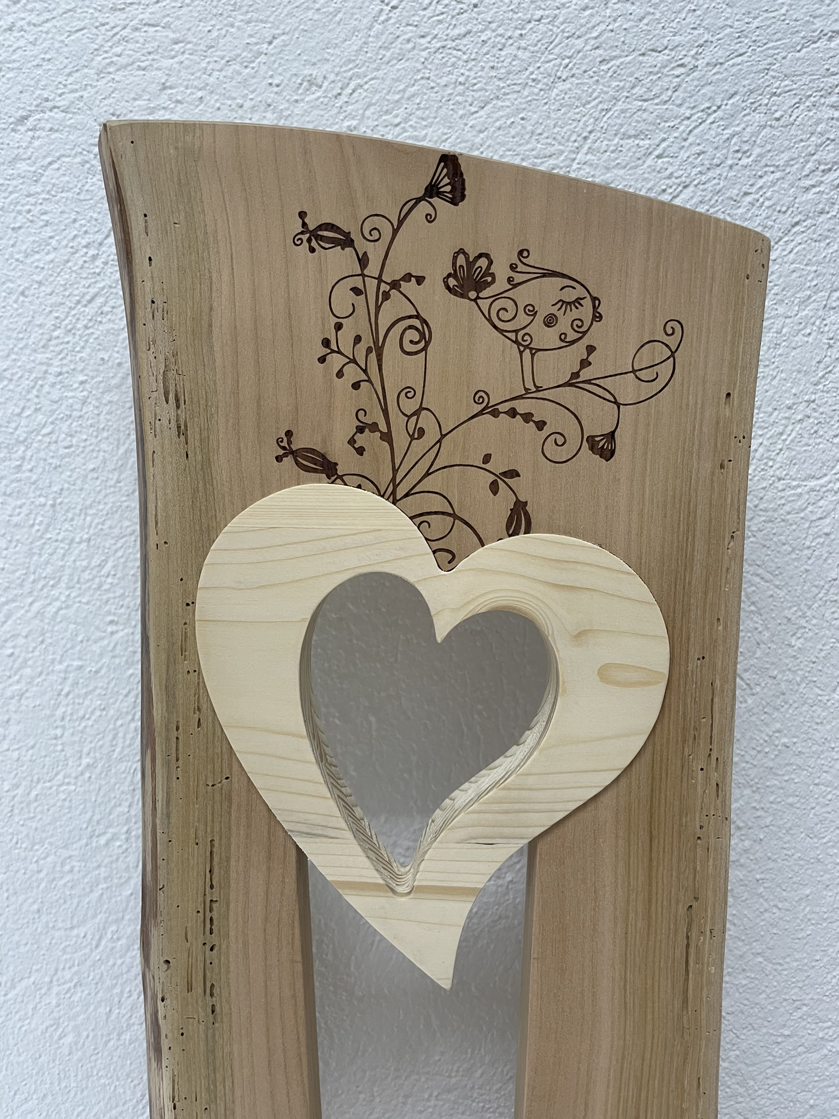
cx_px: 420
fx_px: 840
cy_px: 560
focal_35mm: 26
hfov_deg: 53.1
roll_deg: +0.1
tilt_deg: -2.2
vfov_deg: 67.3
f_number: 1.6
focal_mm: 4.2
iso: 64
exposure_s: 1/50
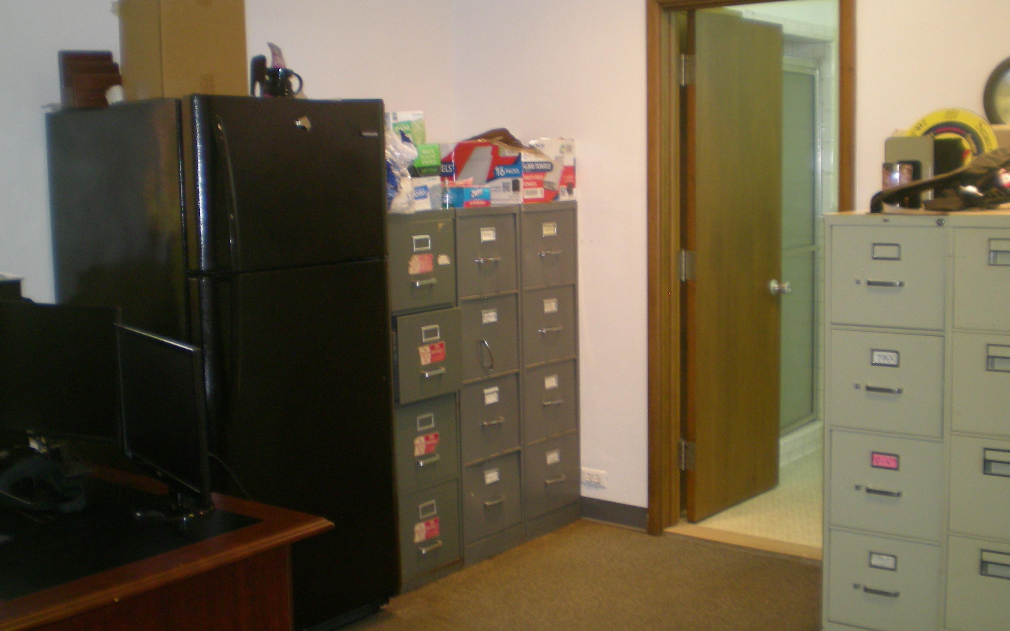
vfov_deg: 29.8
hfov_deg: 46.2
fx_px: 1184
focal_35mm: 43
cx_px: 518
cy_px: 278
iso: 152
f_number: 3.1
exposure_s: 1/30
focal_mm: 6.3
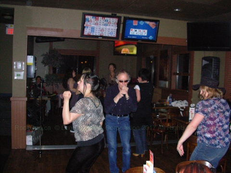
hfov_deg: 49.0
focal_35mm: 38
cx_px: 116
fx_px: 254
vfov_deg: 37.7
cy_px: 86
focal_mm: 6.3
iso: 200
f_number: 2.9
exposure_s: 1/128
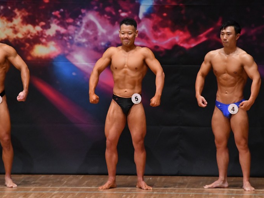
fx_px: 2860
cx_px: 148
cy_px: 99
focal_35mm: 375
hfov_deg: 5.3
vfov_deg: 4.0
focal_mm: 230
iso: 6400
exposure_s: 1/400
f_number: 5.6
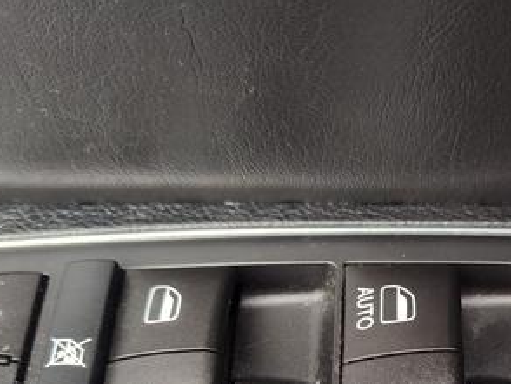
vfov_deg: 27.5
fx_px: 739
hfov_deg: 37.5
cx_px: 363
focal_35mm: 50
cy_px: 382
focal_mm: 5.56
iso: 180
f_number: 1.88
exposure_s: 1/120
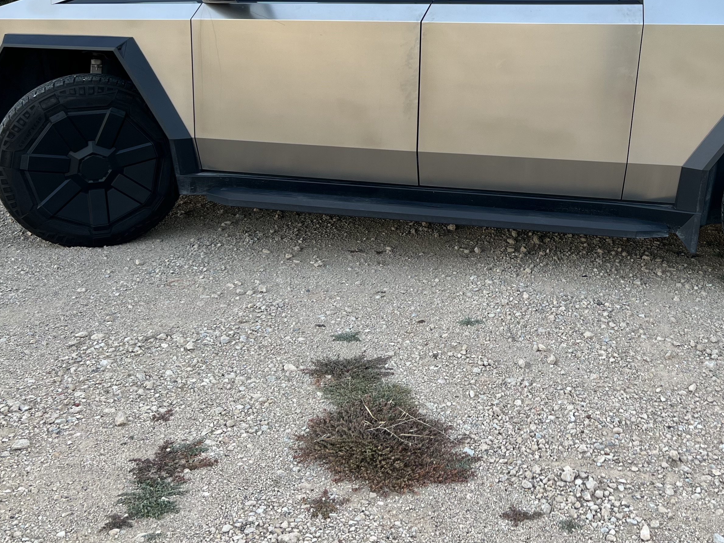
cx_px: 525
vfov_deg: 32.3
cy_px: 140
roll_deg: -1.6
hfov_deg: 41.9
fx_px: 920
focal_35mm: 44
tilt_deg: -10.4
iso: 40
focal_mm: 5.7
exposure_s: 1/121
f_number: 1.5
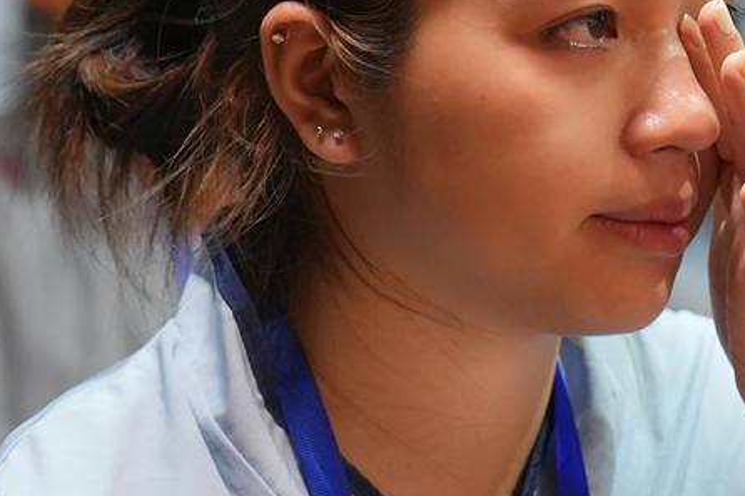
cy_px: 72
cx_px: 568
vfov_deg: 2.7
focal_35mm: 517
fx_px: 10695
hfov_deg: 4.0
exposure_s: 1/100
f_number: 3.2
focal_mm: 128
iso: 2000
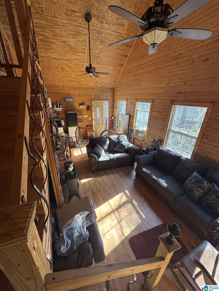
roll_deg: +0.0
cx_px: 110
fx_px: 118
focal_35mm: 14
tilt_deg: -22.9
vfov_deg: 102.1
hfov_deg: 85.7
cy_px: 146
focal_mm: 2.22
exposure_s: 1/99
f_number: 2.2
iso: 160
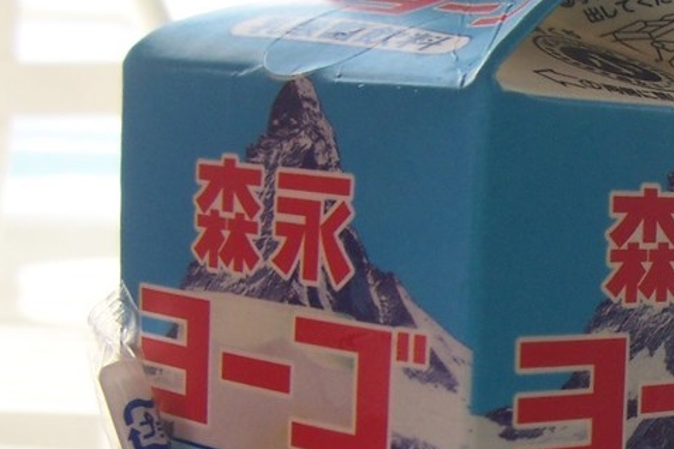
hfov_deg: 19.0
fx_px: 1910
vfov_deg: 13.2
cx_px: 784
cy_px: 484
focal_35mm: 102
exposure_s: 1/100
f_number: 3.9
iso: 64
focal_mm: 6.4
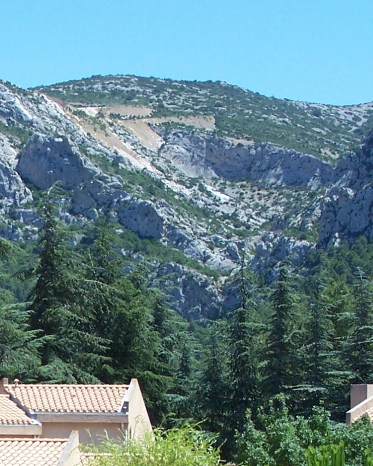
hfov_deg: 10.6
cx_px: -66
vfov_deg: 13.4
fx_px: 1974
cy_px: 415
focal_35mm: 143
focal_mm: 9.3
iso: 80
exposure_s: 1/750
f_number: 3.1
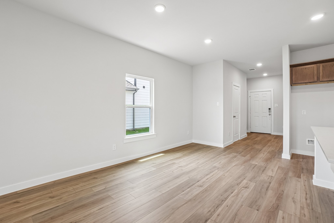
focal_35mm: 15
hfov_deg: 100.4
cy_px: 112
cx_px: 167
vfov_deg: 77.3
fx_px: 139
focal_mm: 10
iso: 400
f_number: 8
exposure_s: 1/50
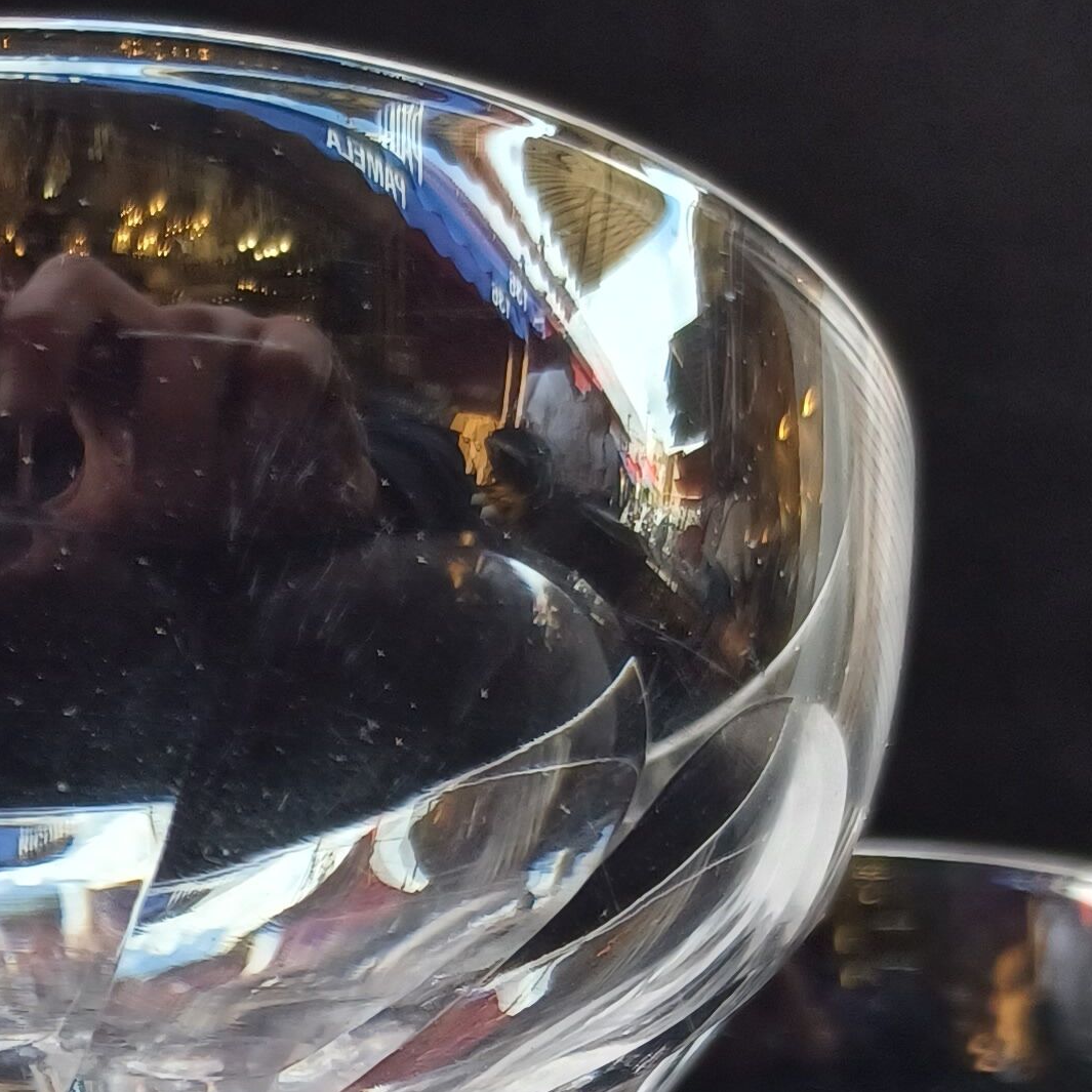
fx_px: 2962
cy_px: 1406
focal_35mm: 83
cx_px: -234
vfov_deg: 19.3
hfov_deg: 19.6
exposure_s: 1/49
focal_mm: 4.6
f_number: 1.8
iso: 64
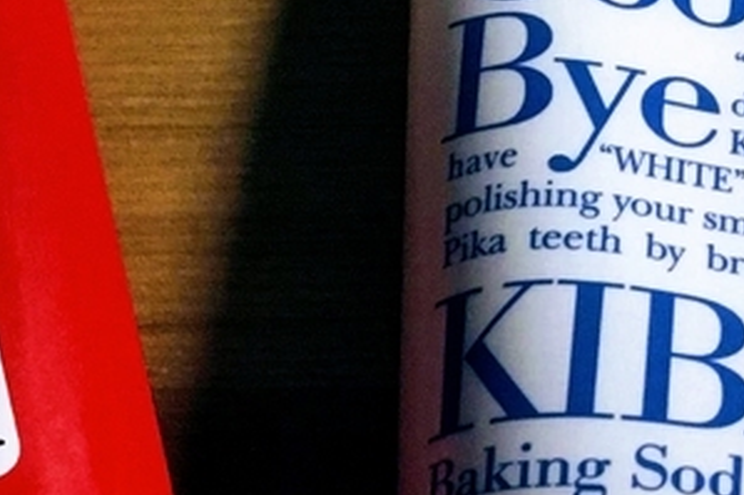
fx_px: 2499
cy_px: 577
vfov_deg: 11.1
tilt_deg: -78.5
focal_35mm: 121
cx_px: 187
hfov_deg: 16.8
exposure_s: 1/17
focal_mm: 4.15
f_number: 2.2
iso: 200
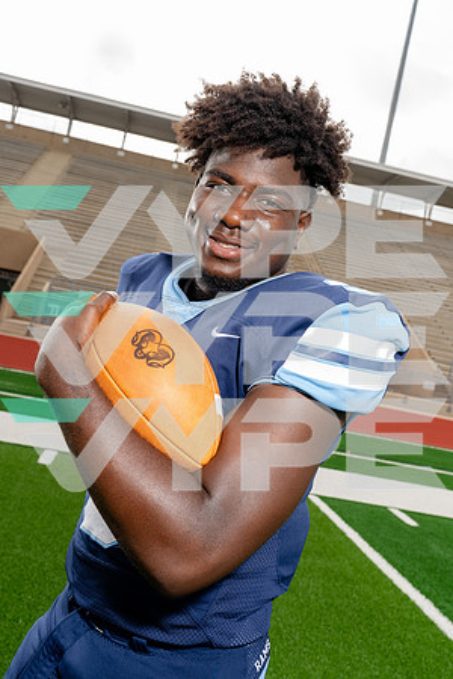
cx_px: 226
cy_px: 340
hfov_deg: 35.9
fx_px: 698
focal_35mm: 37
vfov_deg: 51.9
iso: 320
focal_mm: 37
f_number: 8
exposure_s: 1/250
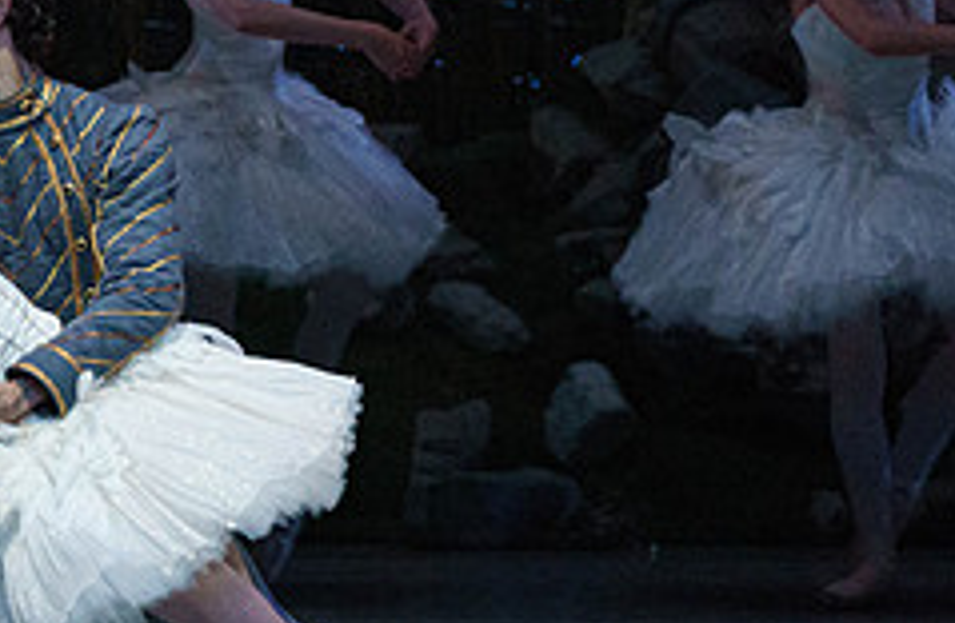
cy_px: 325
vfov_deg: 1.4
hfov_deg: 2.2
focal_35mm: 964
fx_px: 25407
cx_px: 366
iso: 8000
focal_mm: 382
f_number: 5.6
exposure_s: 1/250
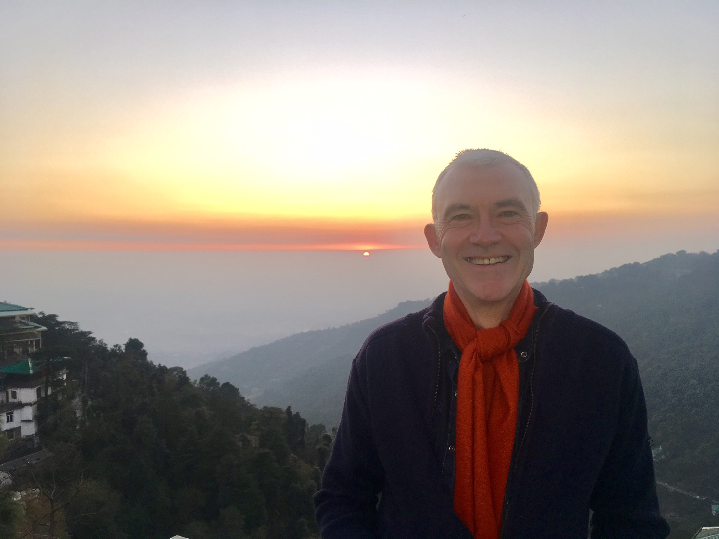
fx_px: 602
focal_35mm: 29
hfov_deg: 61.7
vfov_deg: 48.2
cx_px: 360
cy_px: 270
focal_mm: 4.15
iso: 25
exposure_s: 1/60
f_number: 2.2
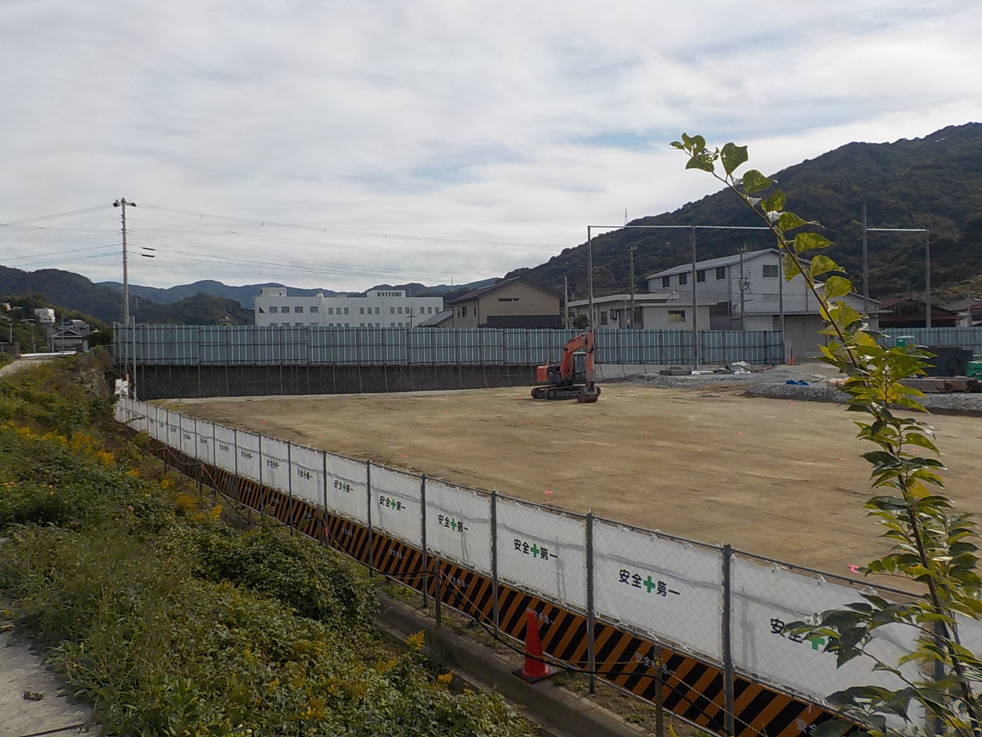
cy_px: 368
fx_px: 851
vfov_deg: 46.8
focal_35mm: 30
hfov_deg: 60.0
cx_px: 491
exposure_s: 1/640
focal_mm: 4.1
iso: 125
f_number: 6.6
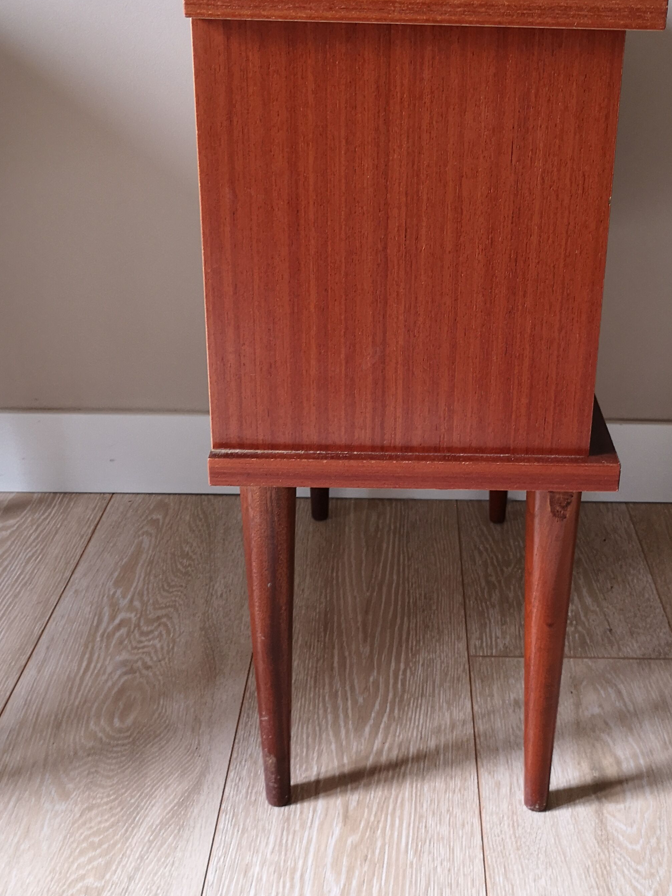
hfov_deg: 35.7
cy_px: 274
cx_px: 427
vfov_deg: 45.8
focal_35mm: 40
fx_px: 1035
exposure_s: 1/33.3
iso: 160
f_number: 1.8
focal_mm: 3.95
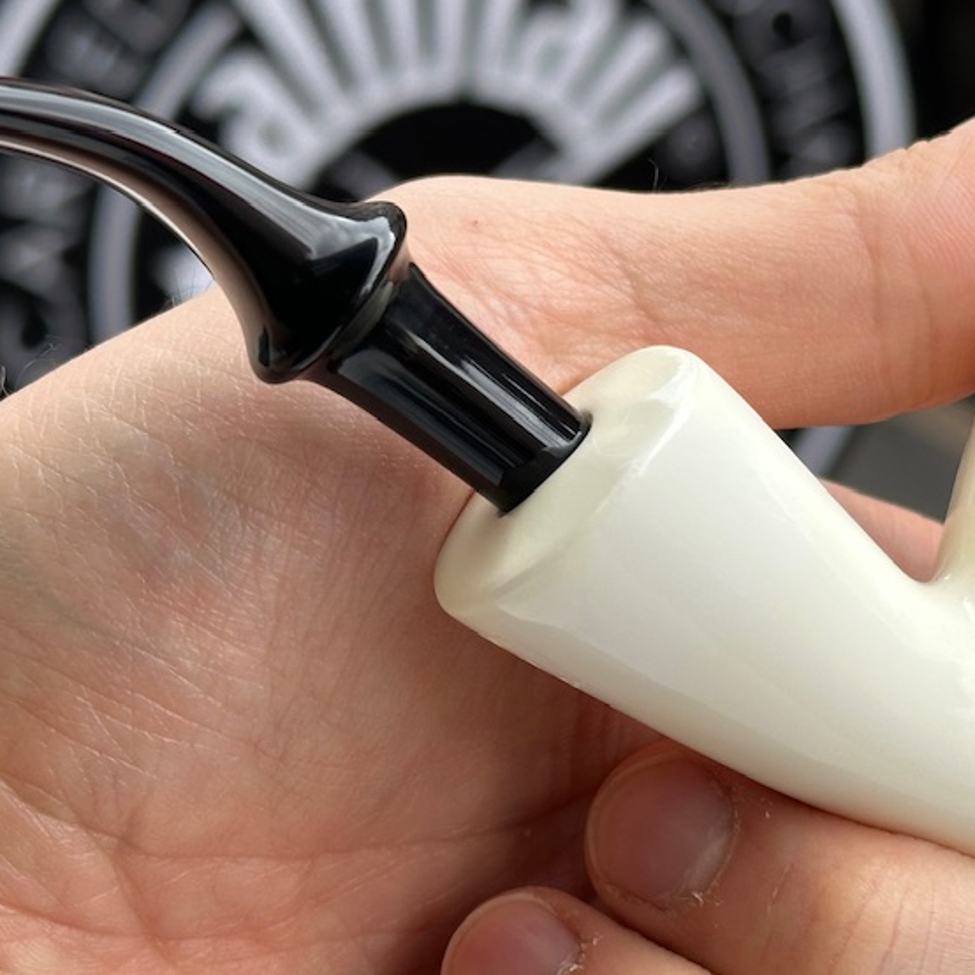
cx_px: 658
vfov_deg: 17.7
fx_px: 3123
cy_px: 484
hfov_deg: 17.7
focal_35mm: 98
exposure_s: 1/668
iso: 64
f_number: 1.78
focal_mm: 6.86
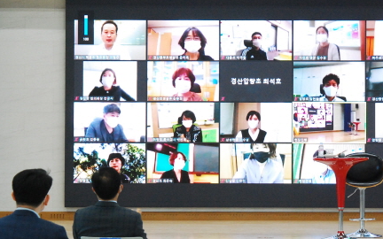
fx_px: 1294
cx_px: 249
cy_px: 104
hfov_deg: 16.8
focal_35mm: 124
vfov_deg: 10.6
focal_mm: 50
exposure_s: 1/80
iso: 1600
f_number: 7.1
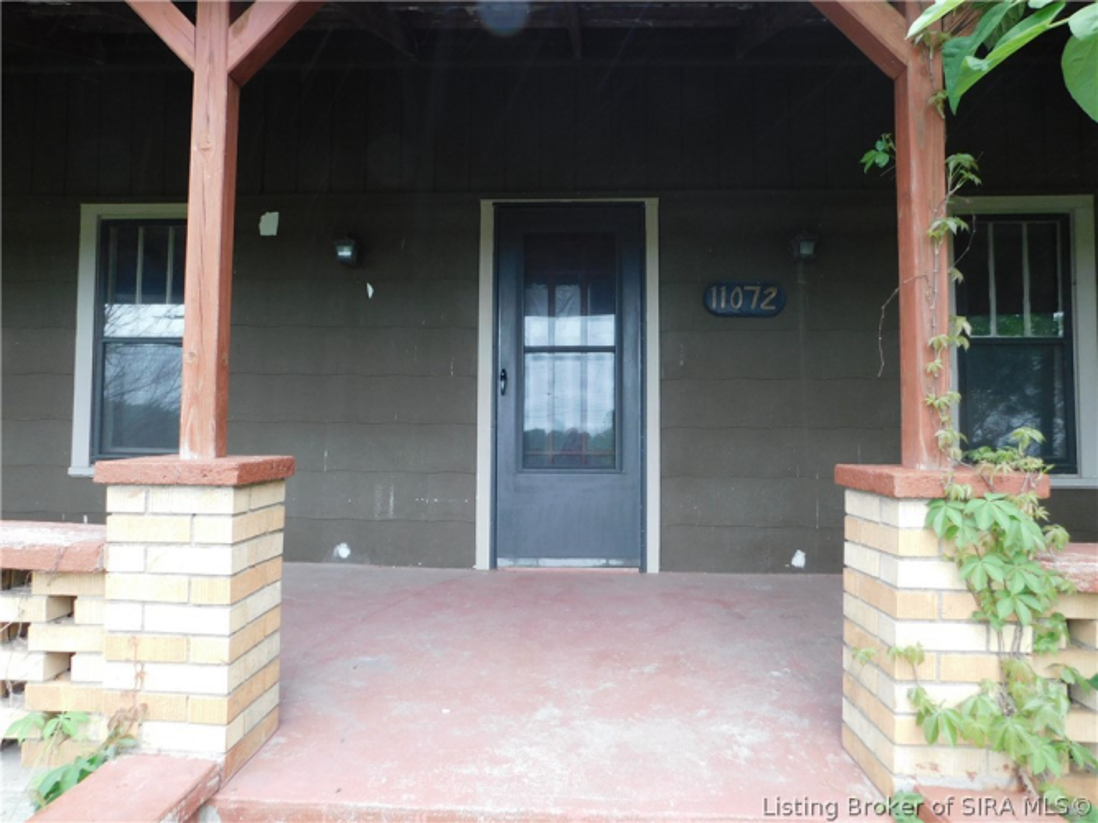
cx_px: 549
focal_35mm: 23
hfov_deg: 73.9
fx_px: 729
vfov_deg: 58.9
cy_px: 412
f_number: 3
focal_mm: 4
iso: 200
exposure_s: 1/30
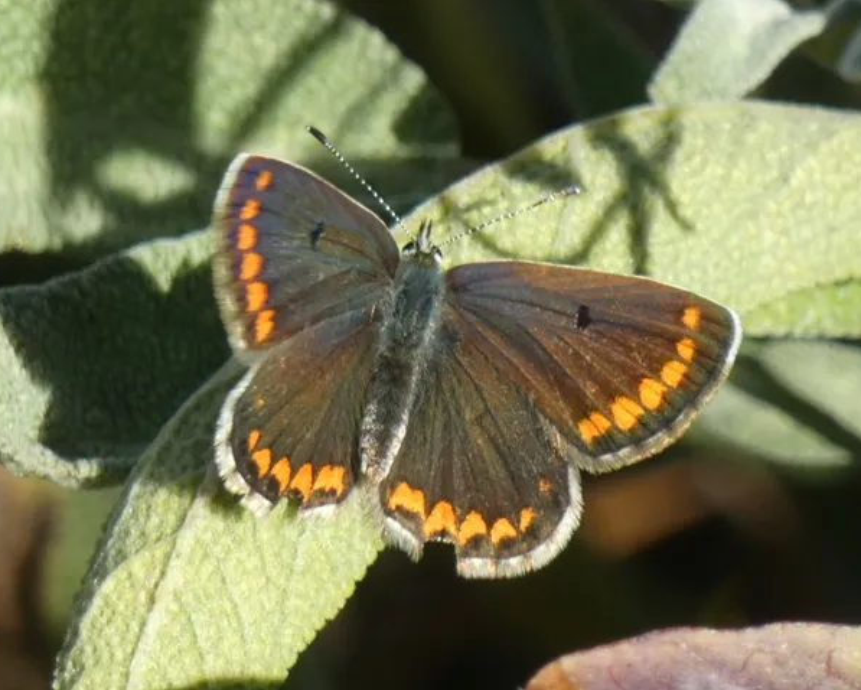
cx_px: 453
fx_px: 9330
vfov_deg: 4.2
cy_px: 345
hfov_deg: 5.3
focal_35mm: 366
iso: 80
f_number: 5.6
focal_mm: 62.7
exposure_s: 1/100
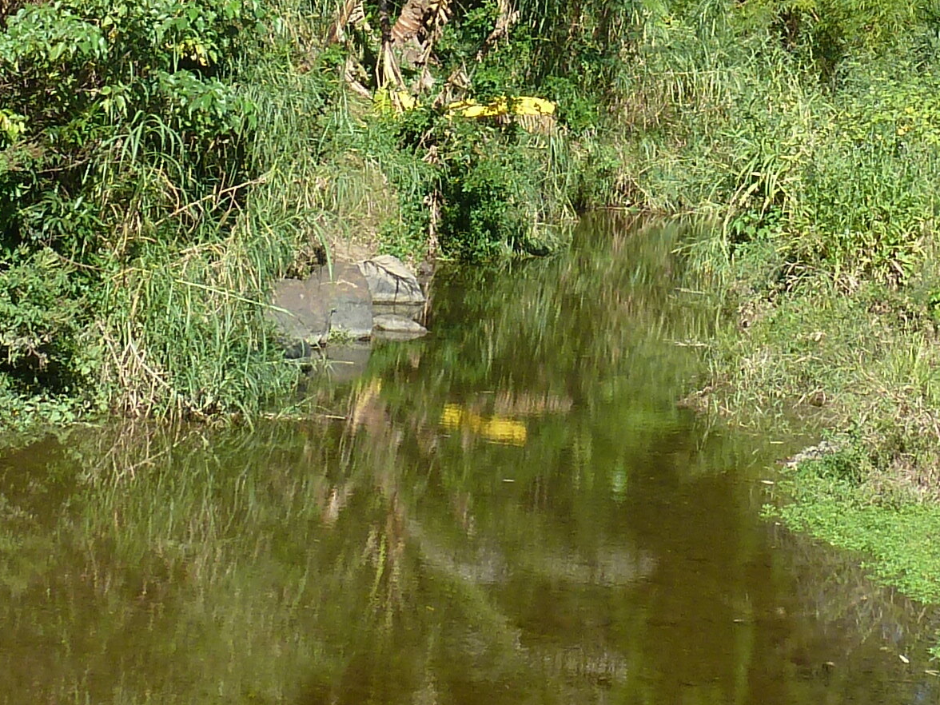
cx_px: 633
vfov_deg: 12.2
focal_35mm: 119
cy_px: -102
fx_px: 3231
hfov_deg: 16.5
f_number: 4
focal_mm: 5.7
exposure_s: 1/320
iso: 80
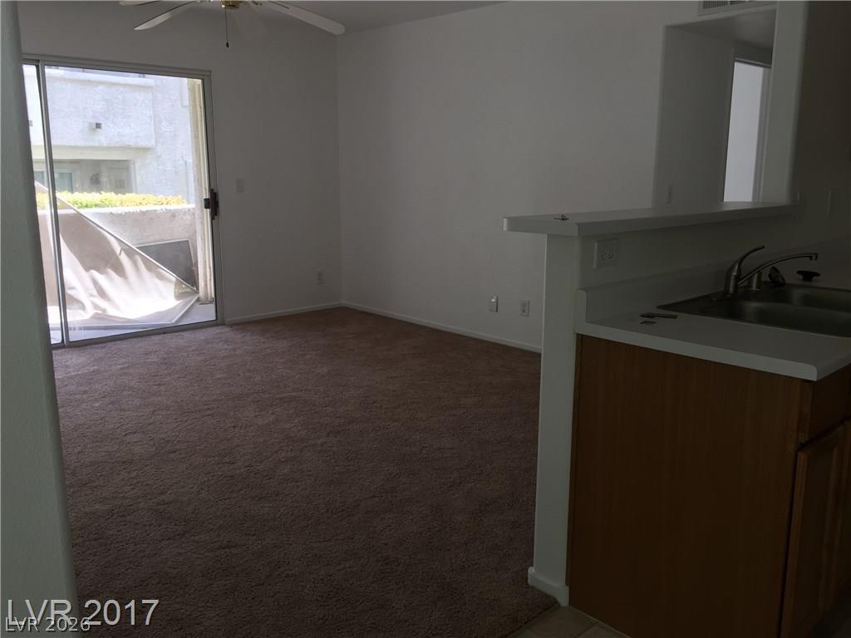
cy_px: 319
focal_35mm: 29
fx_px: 713
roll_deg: +0.0
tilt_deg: -12.2
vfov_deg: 48.2
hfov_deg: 61.7
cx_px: 426
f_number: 2.2
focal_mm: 4.15
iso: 40
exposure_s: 1/120
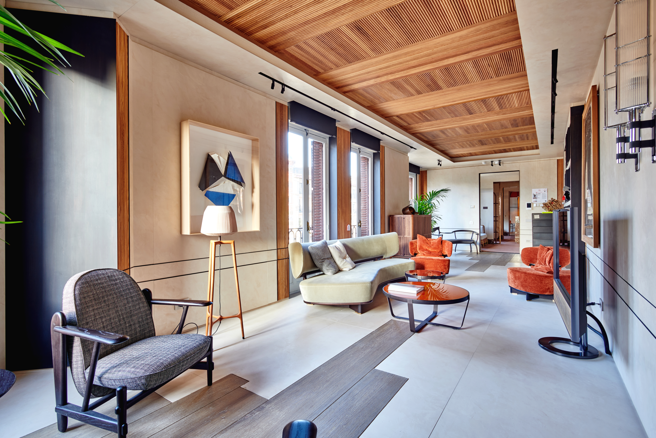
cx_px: 328
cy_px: 219
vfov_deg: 70.4
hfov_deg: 93.3
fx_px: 310
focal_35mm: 17
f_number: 13
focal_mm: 17
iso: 64
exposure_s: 3
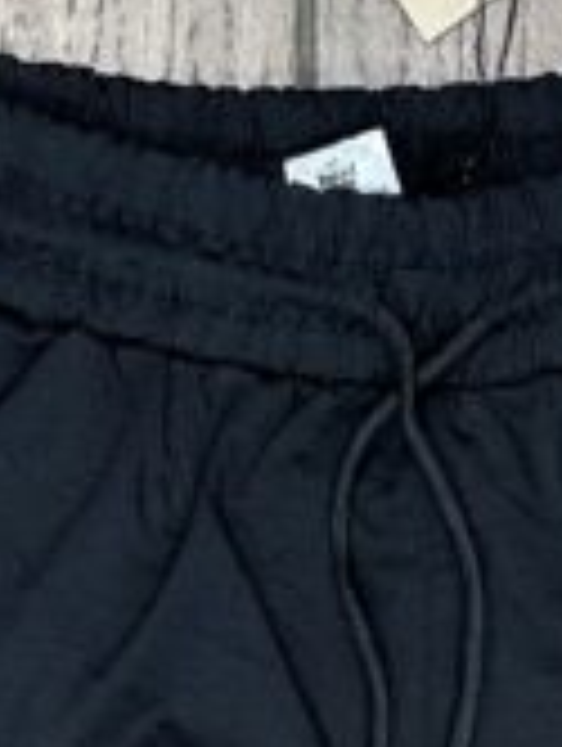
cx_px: 337
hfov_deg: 10.0
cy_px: 1058
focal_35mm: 148
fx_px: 3196
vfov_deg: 12.8
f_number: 1.78
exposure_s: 1/50
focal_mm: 6.86
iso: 160
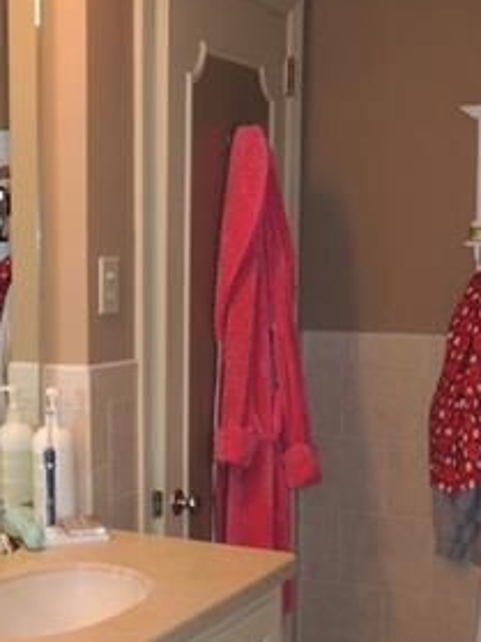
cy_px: 377
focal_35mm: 66
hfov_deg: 22.0
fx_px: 1224
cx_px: 101
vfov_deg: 29.3
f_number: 2.8
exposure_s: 1/30
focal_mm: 4.3
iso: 200
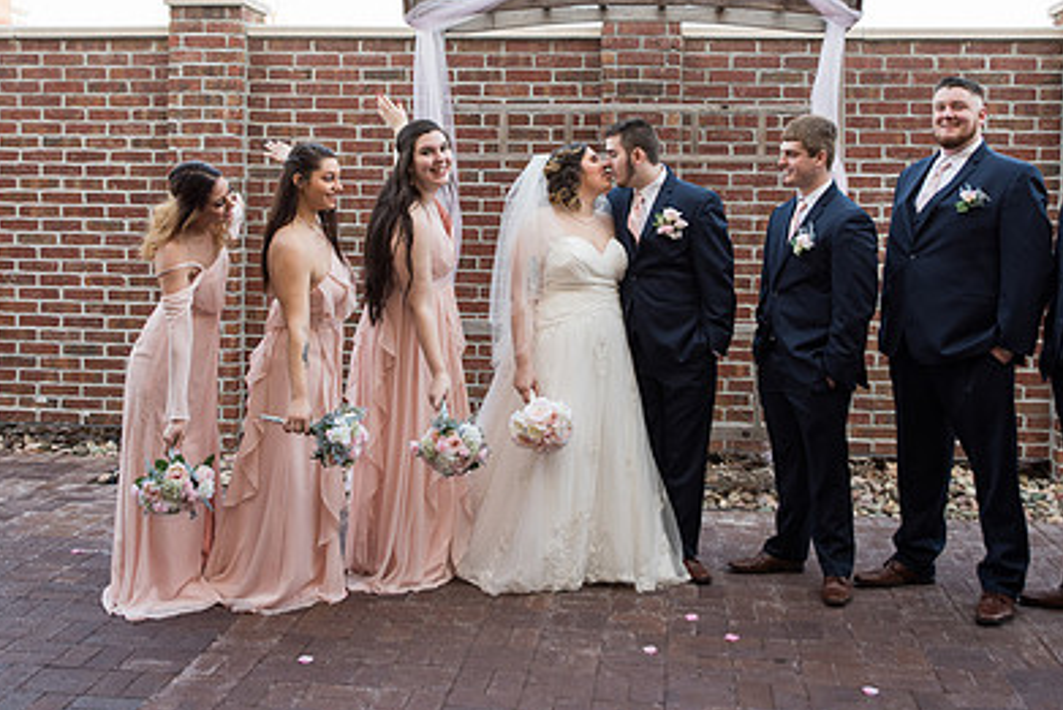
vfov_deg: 29.1
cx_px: 533
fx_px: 1359
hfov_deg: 42.7
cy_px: 254
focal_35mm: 46
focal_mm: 31
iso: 320
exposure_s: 1/200
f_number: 3.5
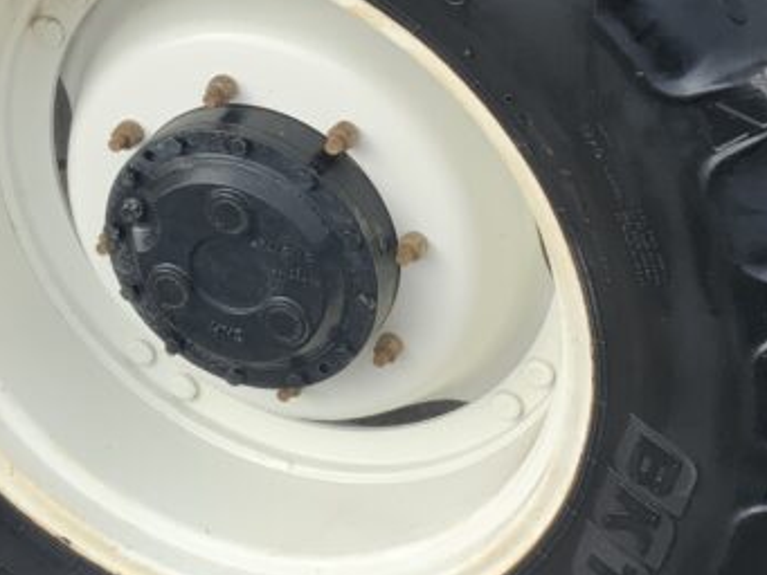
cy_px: 198
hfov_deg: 22.4
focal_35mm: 87
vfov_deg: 16.9
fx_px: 1928
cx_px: 517
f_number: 1.8
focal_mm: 3
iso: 16
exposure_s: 1/504
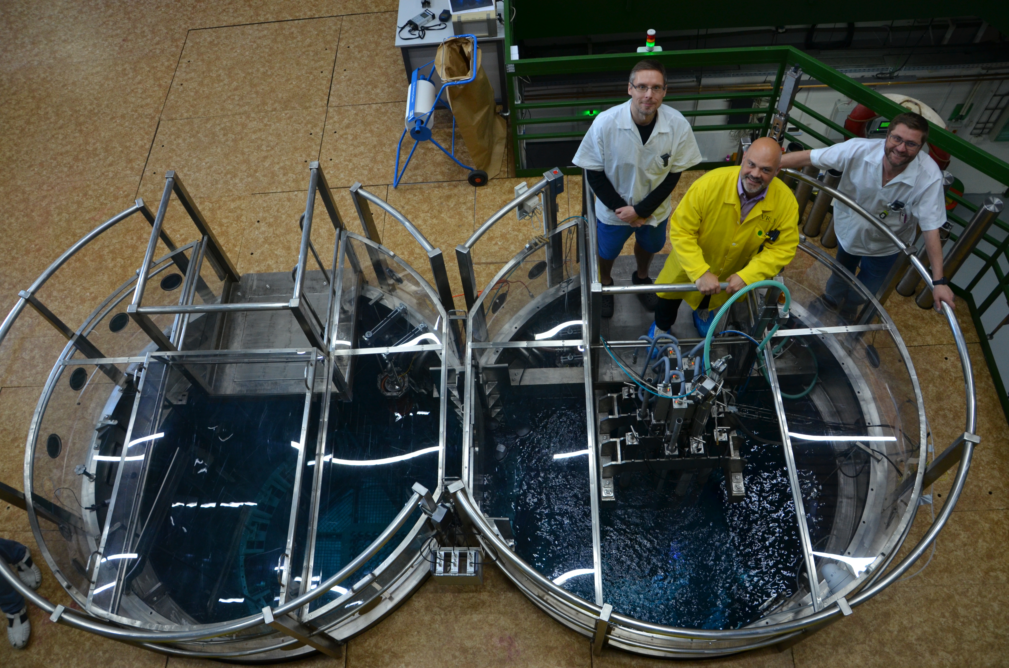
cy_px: 334
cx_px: 504
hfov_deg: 67.5
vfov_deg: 47.7
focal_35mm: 27
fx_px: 755
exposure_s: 1/60
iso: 500
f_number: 4
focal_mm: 18
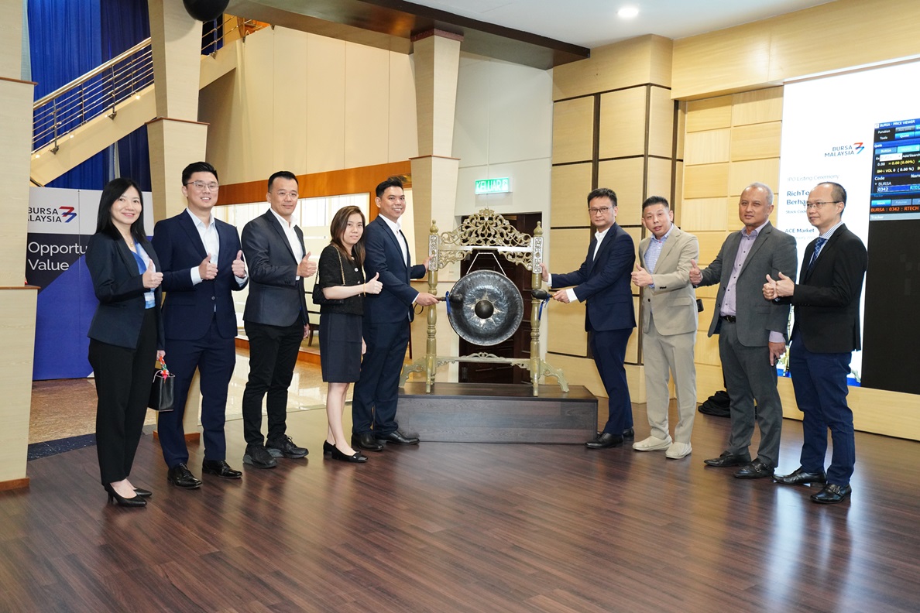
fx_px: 818
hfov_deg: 58.7
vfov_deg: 41.1
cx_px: 460
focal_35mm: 32
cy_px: 306
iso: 5000
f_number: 4
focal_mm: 32
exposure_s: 1/125
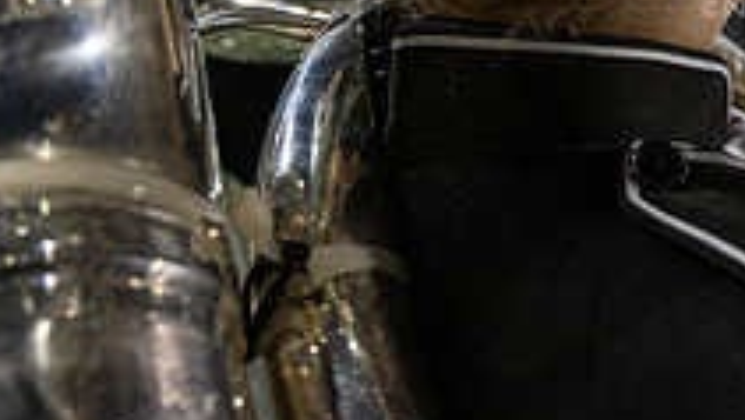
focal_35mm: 69
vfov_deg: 16.4
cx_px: 847
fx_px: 1364
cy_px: -150
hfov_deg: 27.6
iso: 2000
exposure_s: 1/500
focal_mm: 24
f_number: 3.2
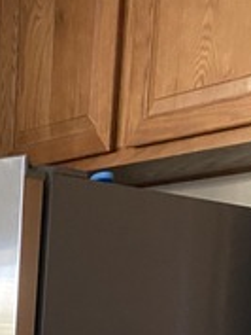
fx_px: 946
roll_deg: -1.3
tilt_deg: -12.5
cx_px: -64
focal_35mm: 98
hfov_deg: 14.5
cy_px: 608
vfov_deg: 16.6
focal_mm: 4.25
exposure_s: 1/60
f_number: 1.8
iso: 500
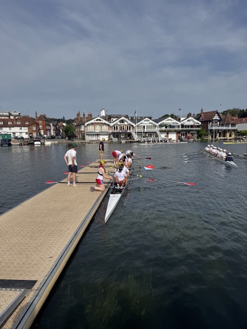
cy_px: 164
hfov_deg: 56.8
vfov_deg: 71.6
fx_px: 228
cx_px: 124
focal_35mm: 24
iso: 80
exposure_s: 1/7937
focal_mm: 6.76
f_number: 1.78
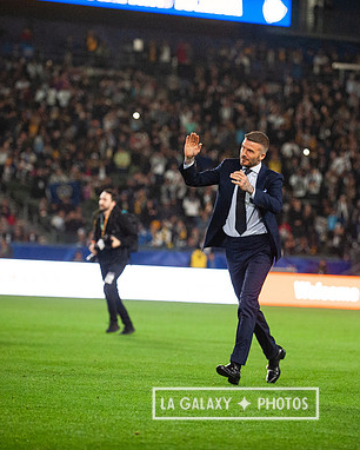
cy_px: 226
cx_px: 235
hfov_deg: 8.4
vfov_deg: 10.4
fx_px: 2462
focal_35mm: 185
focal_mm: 130
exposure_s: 1/2000
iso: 3200
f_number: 2.8
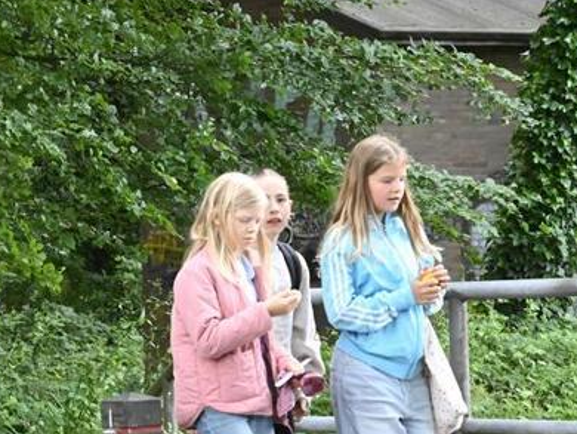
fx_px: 2852
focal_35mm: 171
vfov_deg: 8.7
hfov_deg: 11.3
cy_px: 378
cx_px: -111
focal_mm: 70
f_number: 6.3
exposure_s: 1/640
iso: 8000
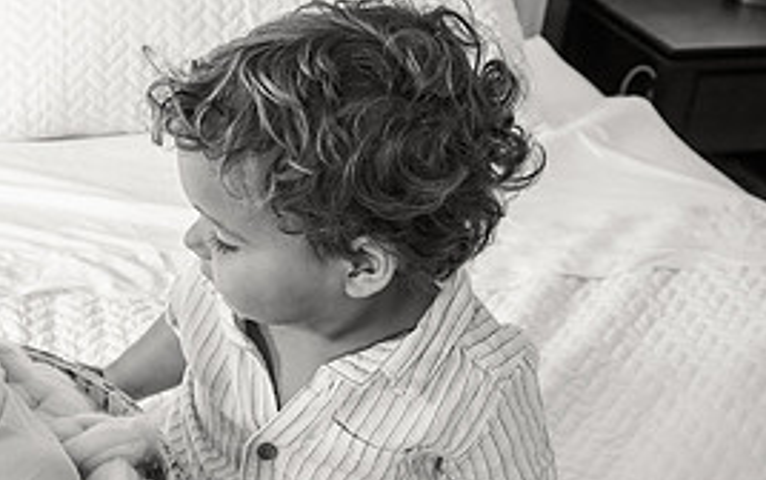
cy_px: 295
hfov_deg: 31.6
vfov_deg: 20.6
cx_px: 150
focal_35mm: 63
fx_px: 1316
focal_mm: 26
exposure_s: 1/160
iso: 2000
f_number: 5
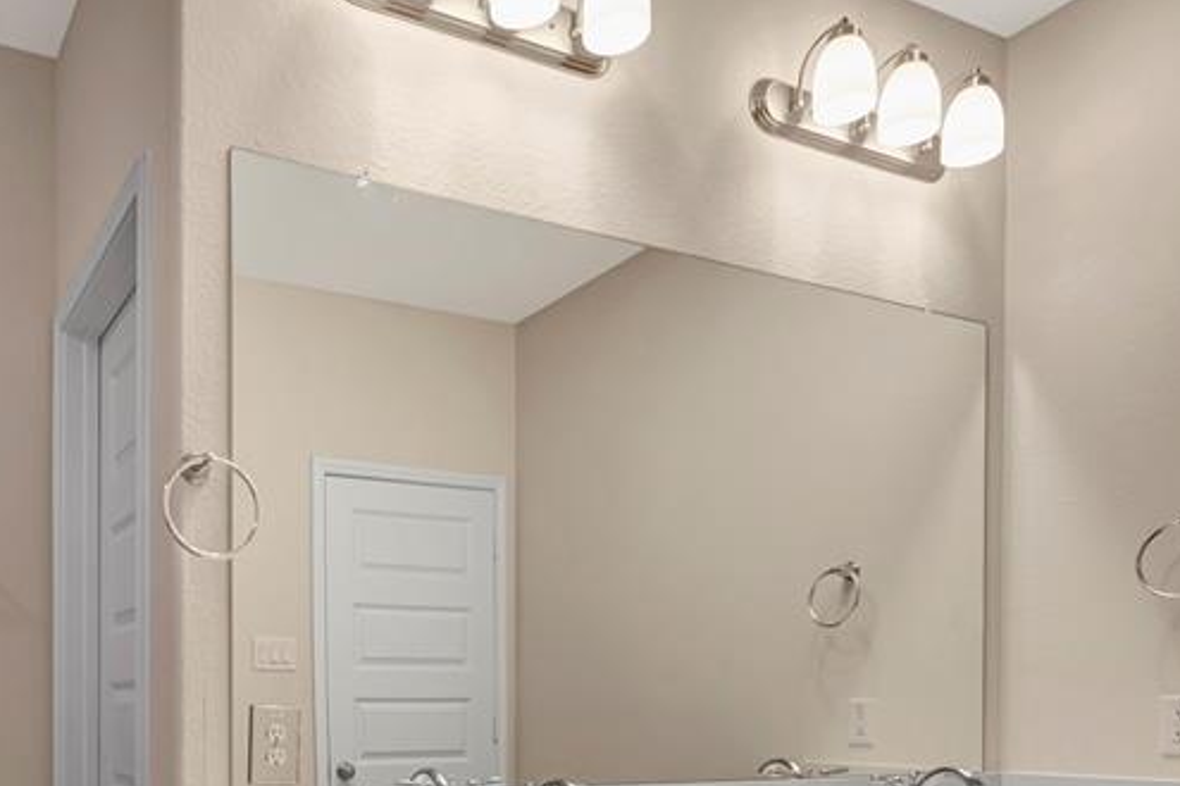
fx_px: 1016
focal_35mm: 31
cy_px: 729
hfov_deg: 57.3
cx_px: 296
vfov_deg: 38.9
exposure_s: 1/50
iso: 200
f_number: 8
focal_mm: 10
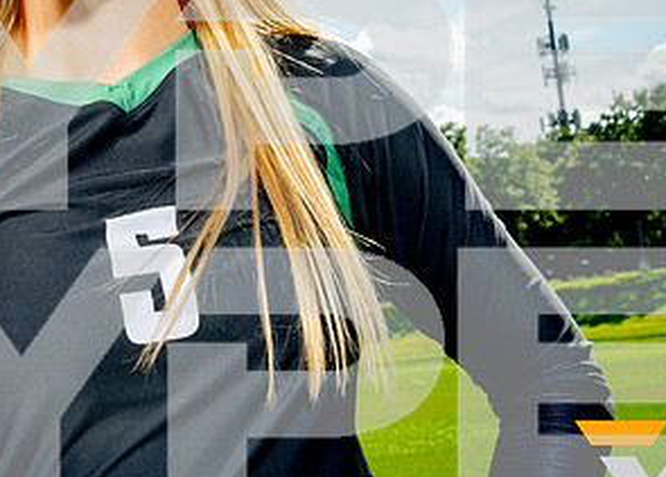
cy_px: 84
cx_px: 134
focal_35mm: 101
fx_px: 1911
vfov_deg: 14.1
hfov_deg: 19.6
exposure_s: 1/125
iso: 100
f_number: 11
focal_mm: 49
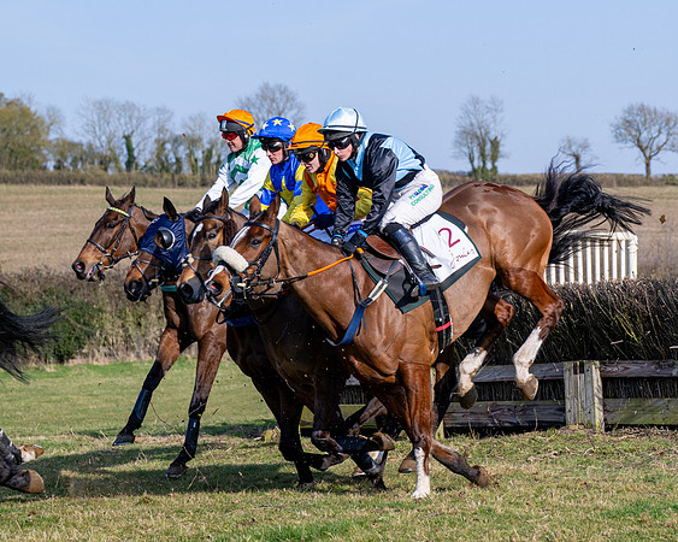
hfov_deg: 15.2
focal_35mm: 126
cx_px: 509
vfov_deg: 12.2
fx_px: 2535
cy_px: 158
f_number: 4
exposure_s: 1/2000
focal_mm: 70
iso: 200
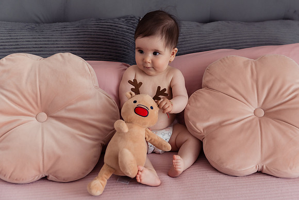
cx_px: 159
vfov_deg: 25.3
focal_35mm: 53
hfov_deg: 37.2
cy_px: 95
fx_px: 444
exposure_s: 1/250
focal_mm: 50
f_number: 3.2
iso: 800
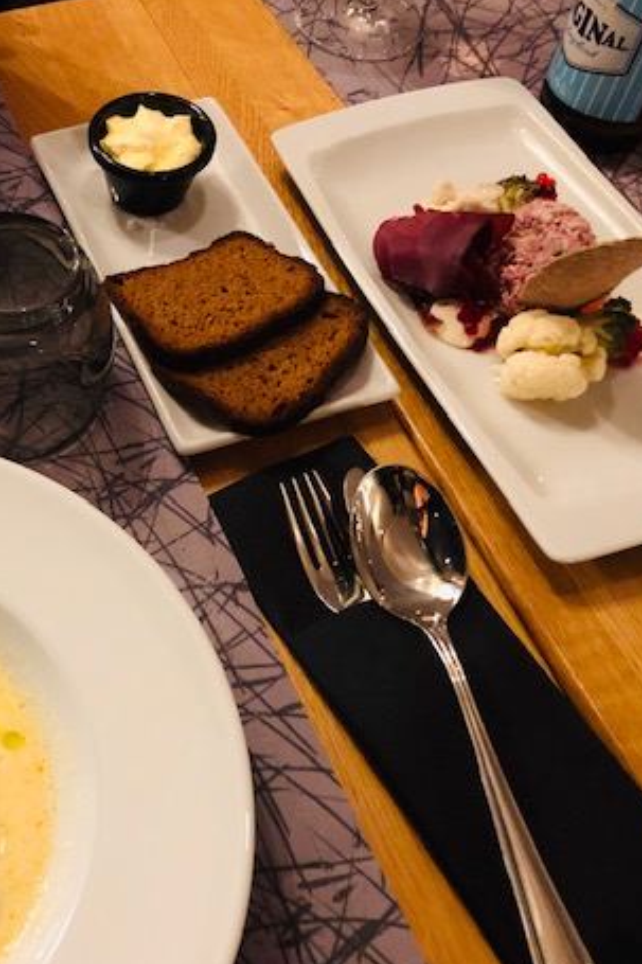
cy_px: 502
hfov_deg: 31.1
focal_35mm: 41
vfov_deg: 47.4
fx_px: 1097
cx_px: 59
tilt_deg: -57.5
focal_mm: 3.99
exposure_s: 1/4
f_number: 1.8
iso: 80
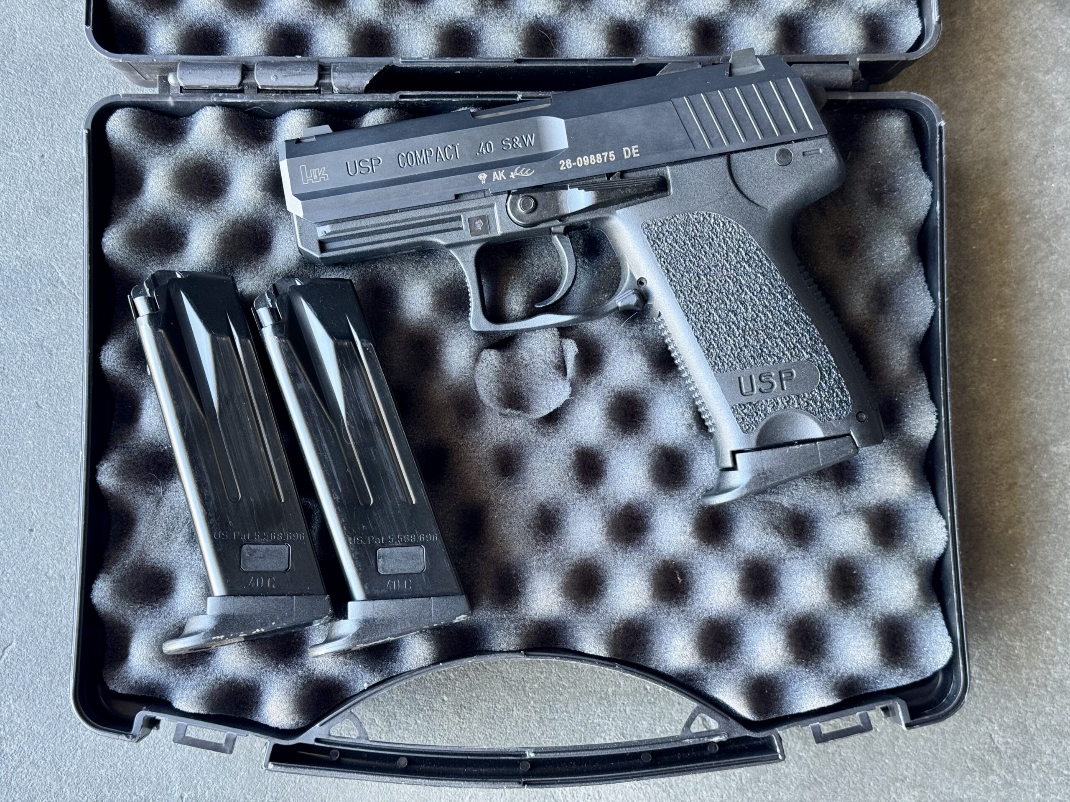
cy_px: 401
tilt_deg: -83.3
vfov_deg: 30.3
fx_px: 1484
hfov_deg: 39.7
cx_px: 535
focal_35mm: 48
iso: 125
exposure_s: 1/60
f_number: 1.78
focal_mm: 6.76
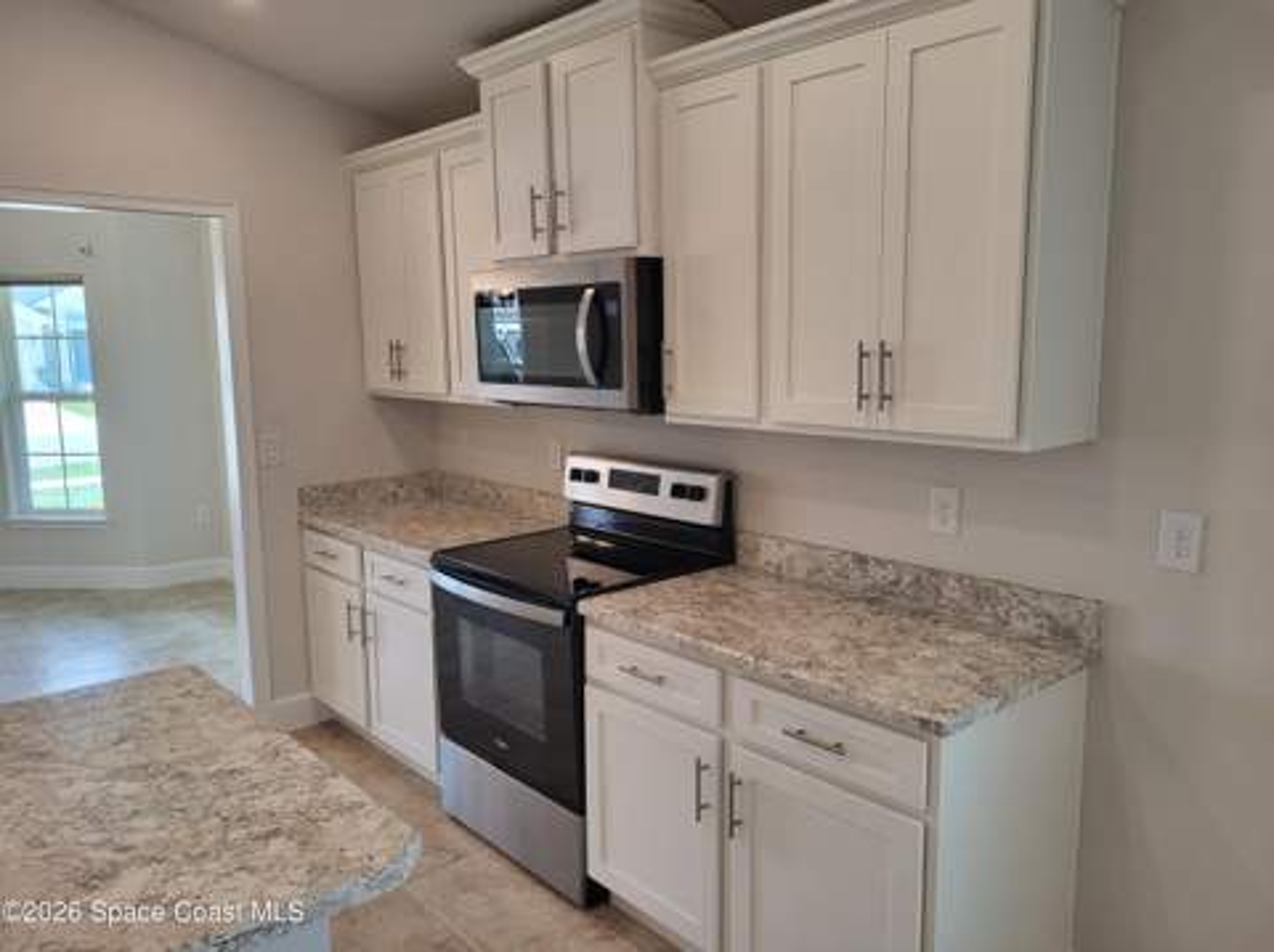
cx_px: 637
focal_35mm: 26
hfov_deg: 67.4
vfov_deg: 53.0
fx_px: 956
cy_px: 476
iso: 125
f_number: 1.8
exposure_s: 1/120
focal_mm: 5.4
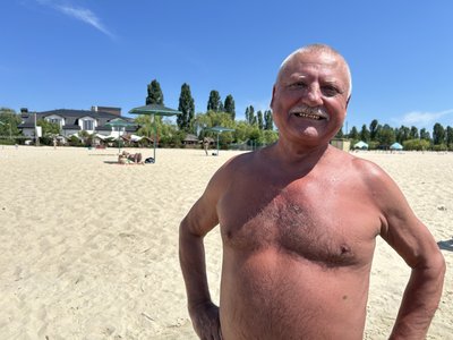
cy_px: 170
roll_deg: +1.1
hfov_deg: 67.3
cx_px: 226
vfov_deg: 53.1
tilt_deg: -1.1
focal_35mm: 26
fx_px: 340
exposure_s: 1/4831
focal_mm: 5.7
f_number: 1.5
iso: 50
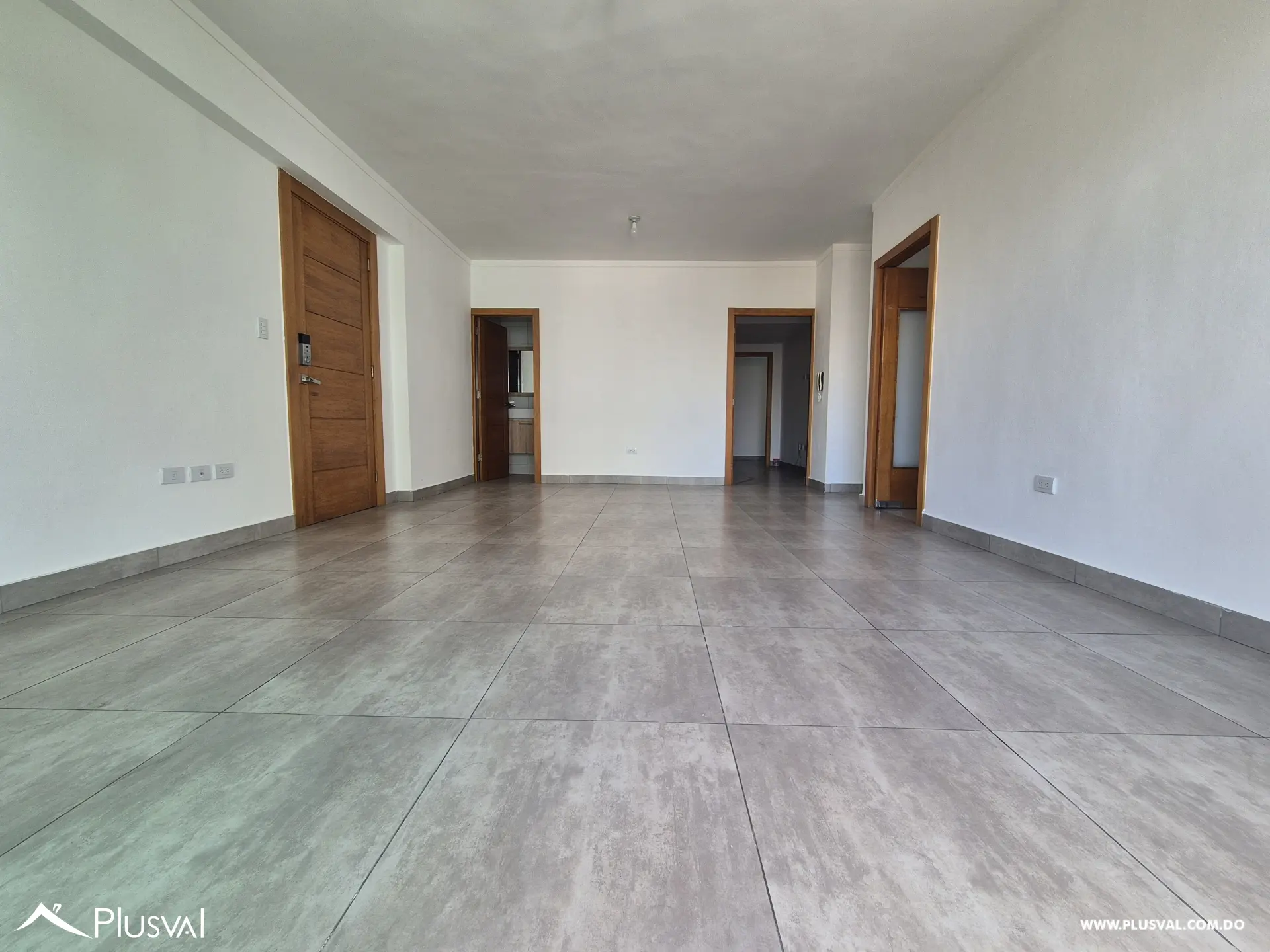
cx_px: 635
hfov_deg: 106.2
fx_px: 477
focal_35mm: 13
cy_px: 476
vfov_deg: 89.9
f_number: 2.2
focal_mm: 2.2
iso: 50
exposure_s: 1/132
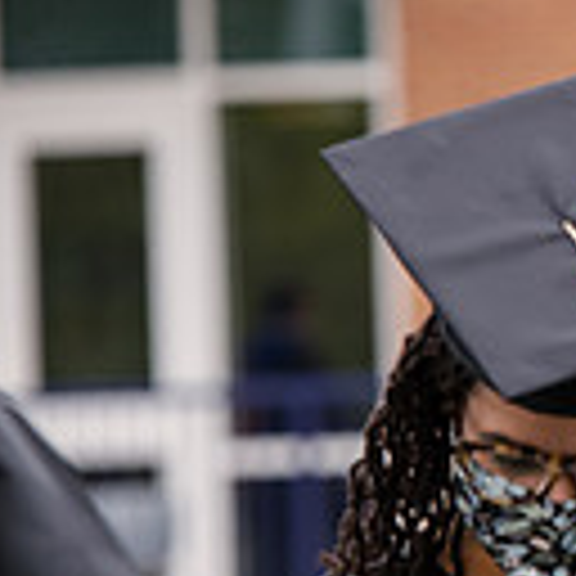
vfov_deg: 2.8
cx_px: 1192
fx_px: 11578
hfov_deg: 2.8
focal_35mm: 615
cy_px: 362
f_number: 5
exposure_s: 1/500
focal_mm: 160
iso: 400
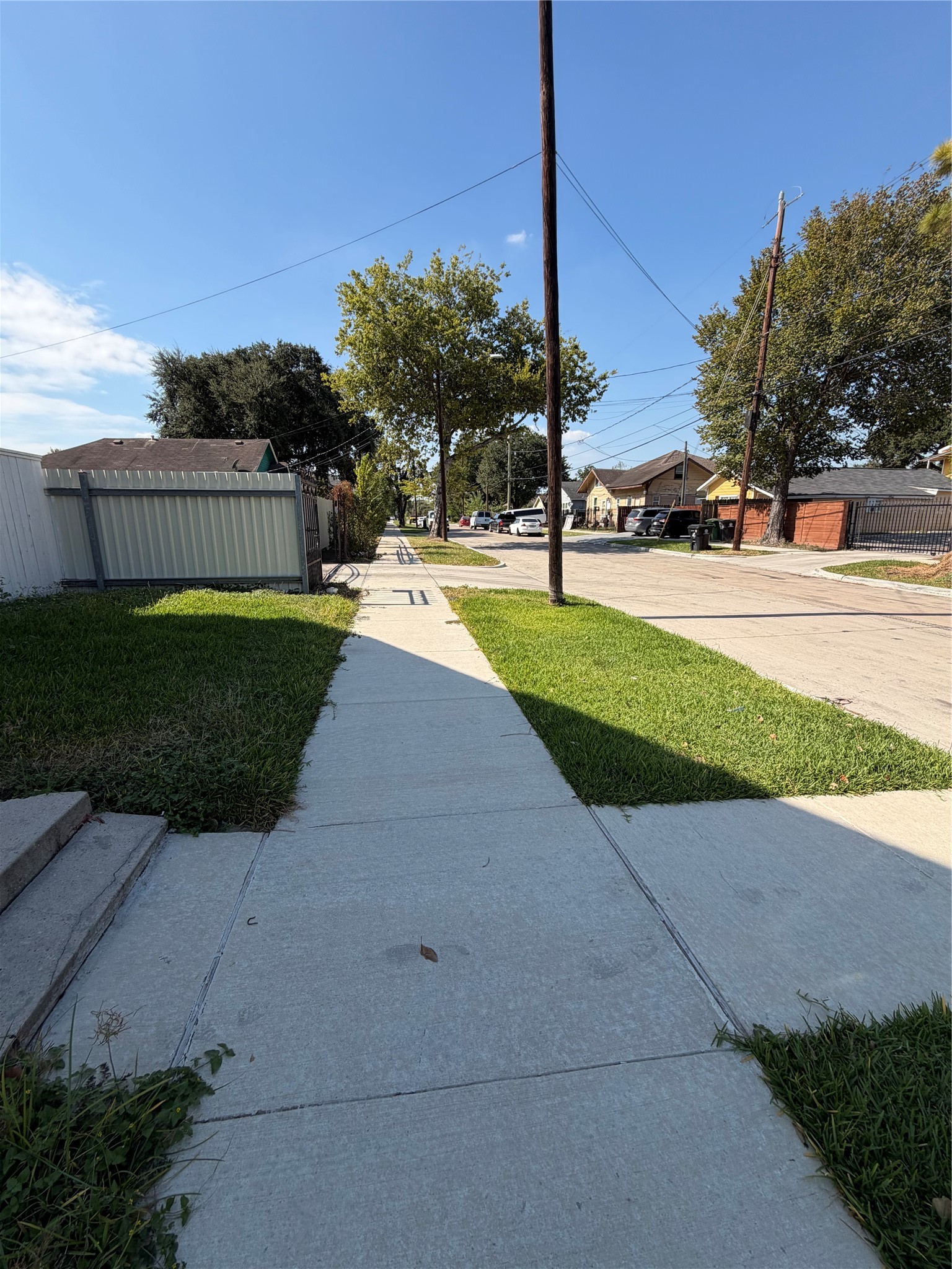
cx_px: 476
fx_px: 513
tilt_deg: -12.2
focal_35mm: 14
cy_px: 634
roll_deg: +0.1
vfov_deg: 102.1
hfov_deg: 85.7
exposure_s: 1/770
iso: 25
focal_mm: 2.22
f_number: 2.2
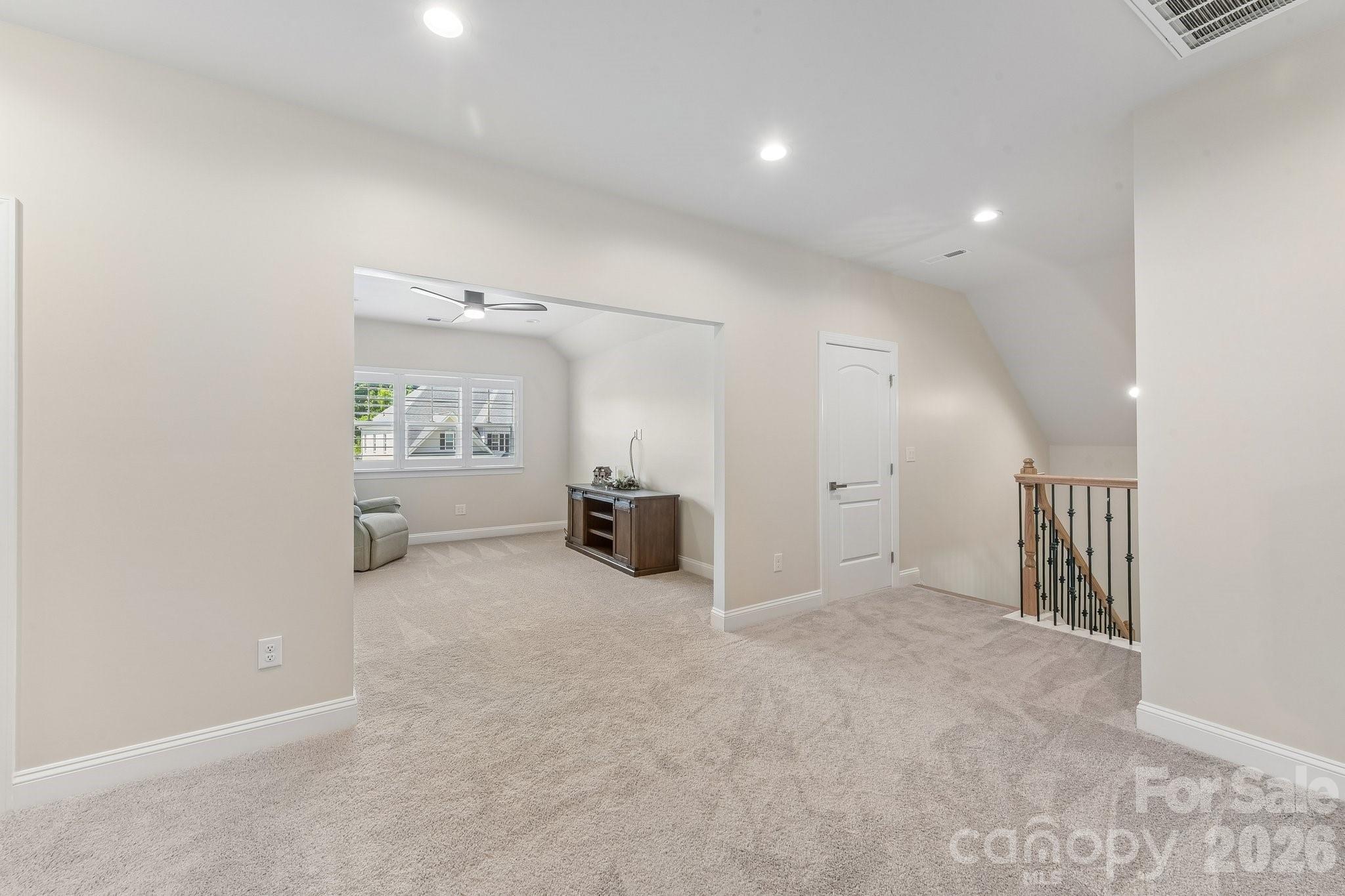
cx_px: 672
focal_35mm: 14
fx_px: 523
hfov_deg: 104.3
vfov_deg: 81.2
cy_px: 448
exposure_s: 1/5
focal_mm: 14
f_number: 11
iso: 200
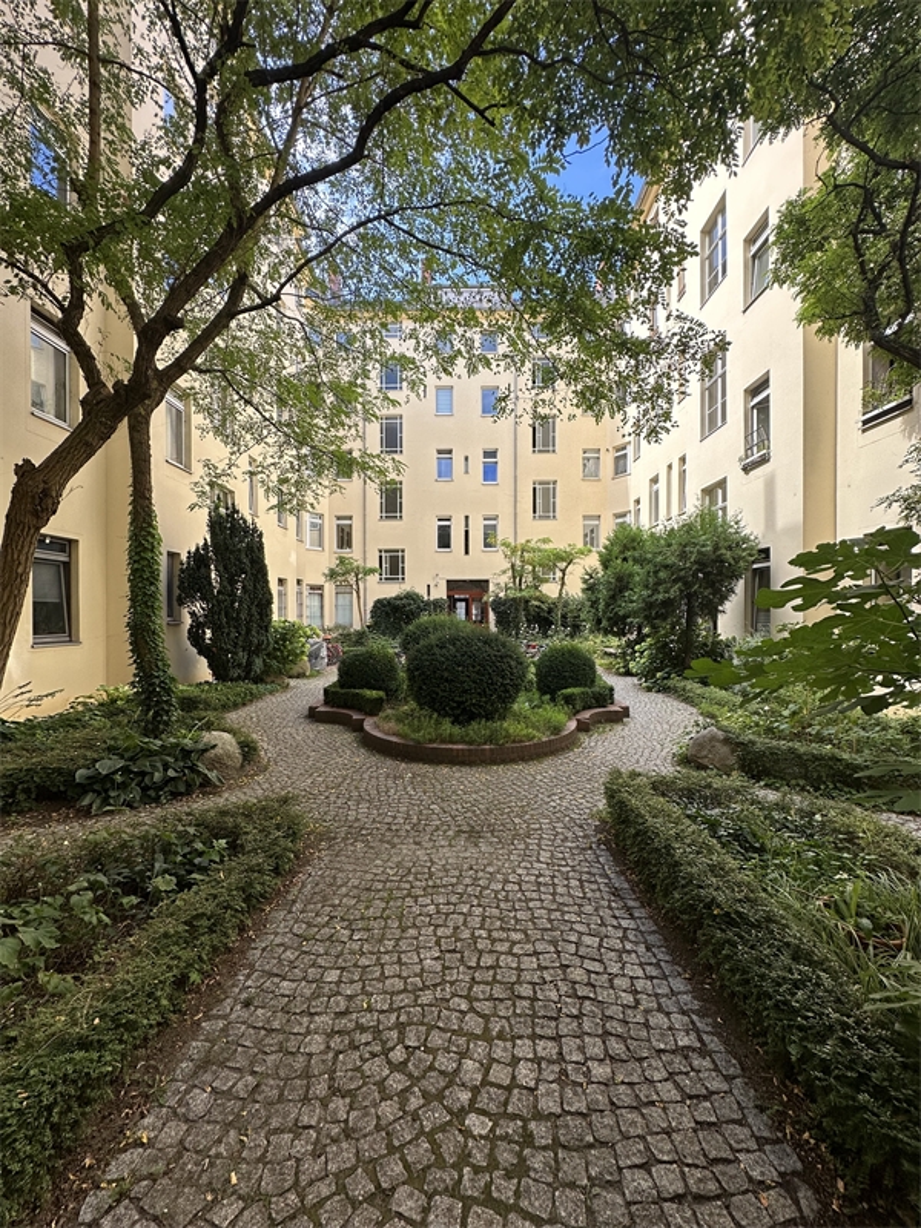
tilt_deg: -1.1
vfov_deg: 102.1
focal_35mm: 14
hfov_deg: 85.7
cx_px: 460
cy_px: 614
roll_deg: -0.4
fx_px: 497
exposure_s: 1/292
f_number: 2.2
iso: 40
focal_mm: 2.22
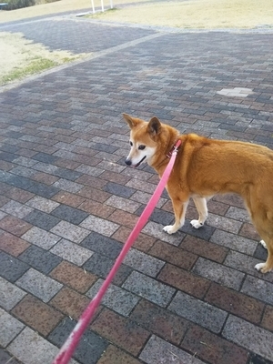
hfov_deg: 46.8
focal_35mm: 30
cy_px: 182
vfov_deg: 60.0
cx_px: 136
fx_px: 315
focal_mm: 4
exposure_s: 1/120
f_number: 2.2
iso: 100
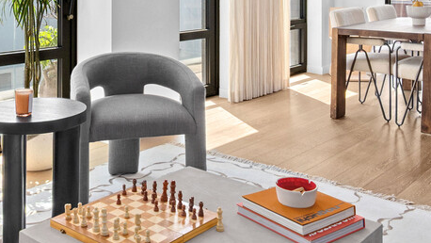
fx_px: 549
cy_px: -22
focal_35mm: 48
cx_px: 191
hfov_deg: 42.8
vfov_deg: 23.5
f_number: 13
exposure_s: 1/6
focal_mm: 14
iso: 250
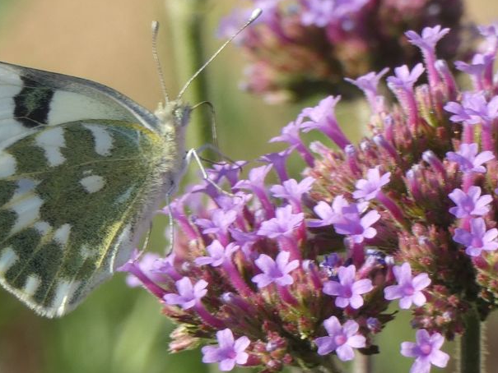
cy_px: 179
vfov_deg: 4.1
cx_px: 200
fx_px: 5238
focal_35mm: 364
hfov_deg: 5.4
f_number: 5.5
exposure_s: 1/100
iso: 80
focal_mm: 46.2
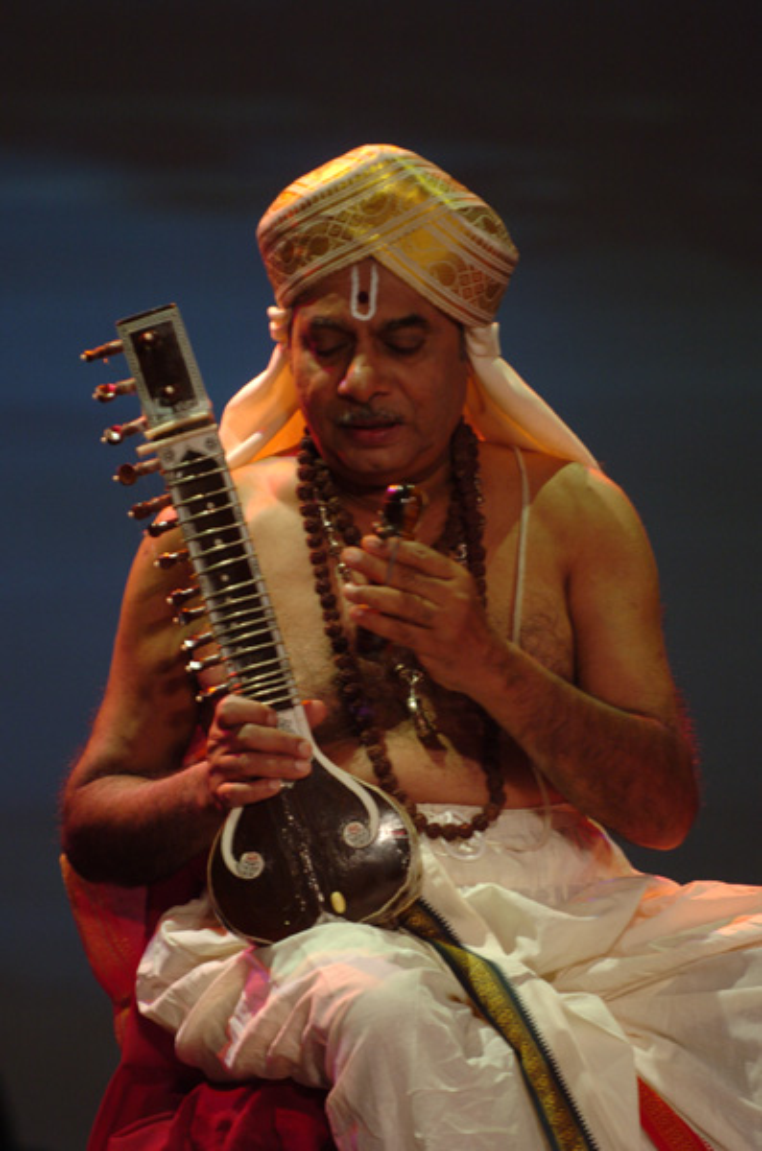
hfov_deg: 4.6
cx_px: 381
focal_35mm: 300
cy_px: 576
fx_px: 9574
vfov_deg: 6.9
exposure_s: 1/80
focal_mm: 200
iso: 400
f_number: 2.8
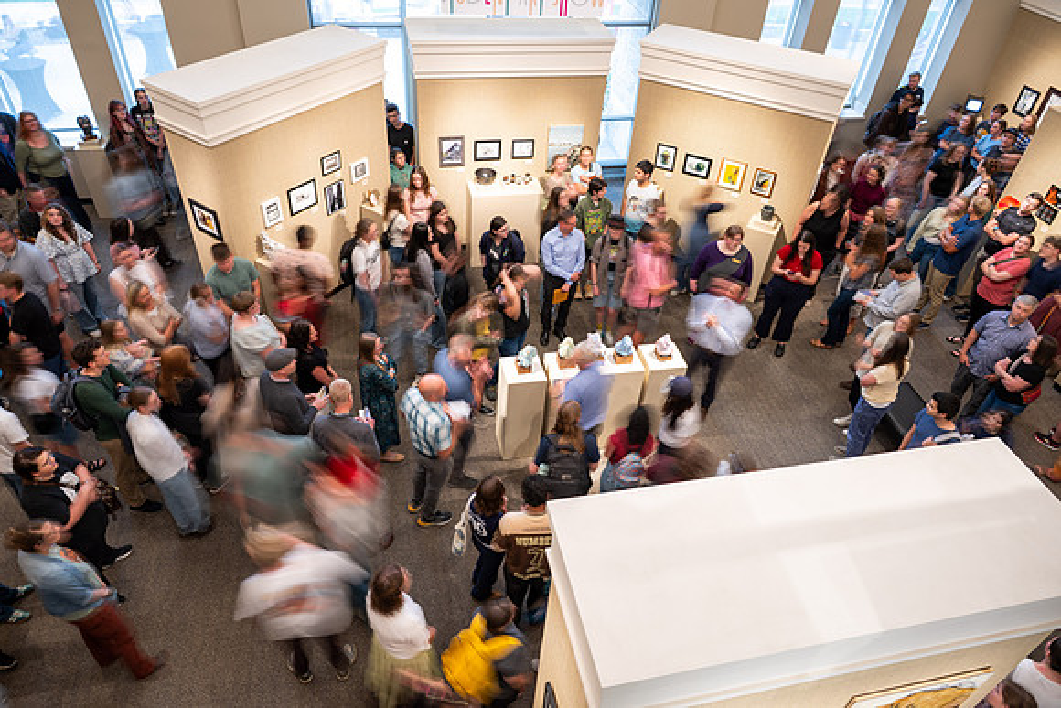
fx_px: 710
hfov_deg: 73.6
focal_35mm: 24
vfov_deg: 53.0
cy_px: 353
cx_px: 530
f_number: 4.5
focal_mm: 24
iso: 50
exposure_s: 1/1.25
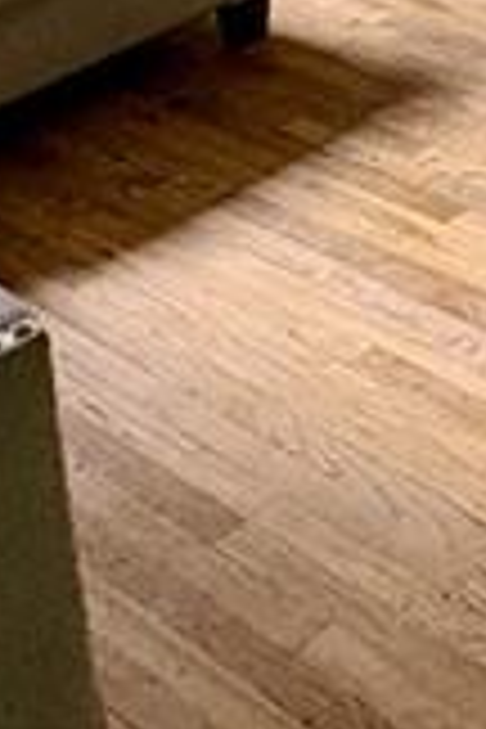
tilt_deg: -13.8
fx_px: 1863
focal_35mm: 92
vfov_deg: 19.5
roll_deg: +4.4
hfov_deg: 14.6
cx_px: 504
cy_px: -344
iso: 400
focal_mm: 2.22
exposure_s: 1/60
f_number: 2.2
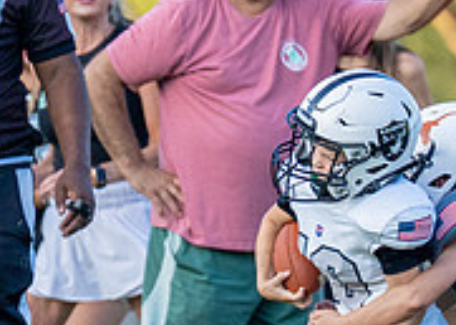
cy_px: 143
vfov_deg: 1.3
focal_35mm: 1098
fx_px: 14209
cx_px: 323
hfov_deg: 1.8
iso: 320
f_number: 2.8
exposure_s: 1/3200
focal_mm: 200
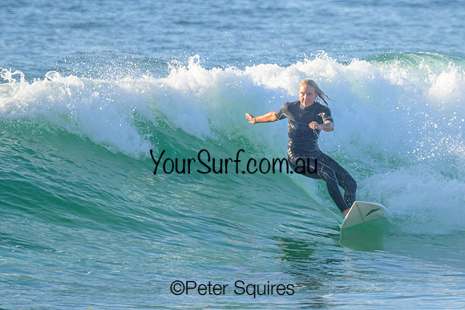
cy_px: 130
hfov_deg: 2.0
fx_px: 13340
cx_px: 300
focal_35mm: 1033
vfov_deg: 1.3
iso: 1800
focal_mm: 800
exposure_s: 1/2000
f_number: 11
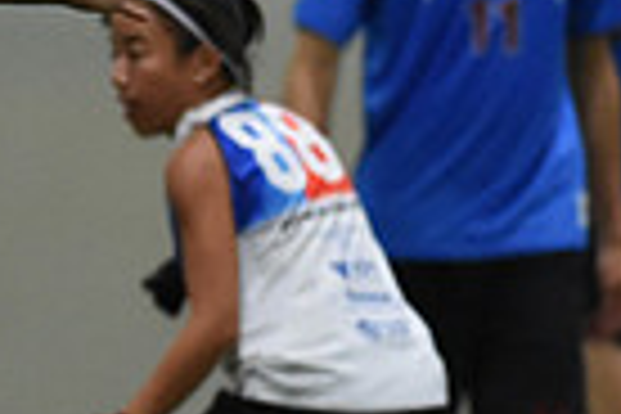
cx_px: -446
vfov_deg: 0.8
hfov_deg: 1.2
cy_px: 223
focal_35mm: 1677
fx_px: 28926
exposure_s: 1/640
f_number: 2.8
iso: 10000
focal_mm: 400
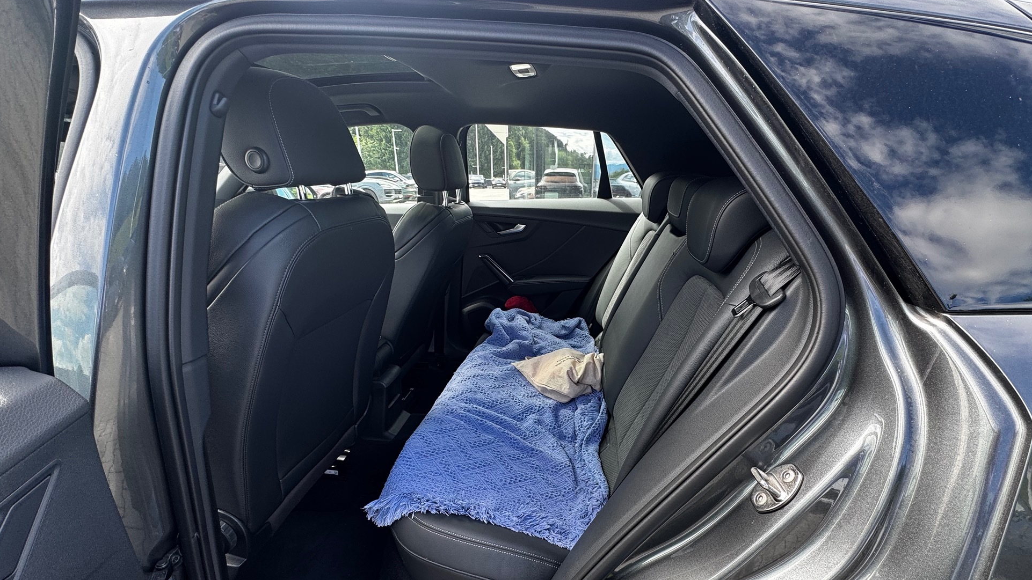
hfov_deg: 99.3
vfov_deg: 66.5
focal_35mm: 16
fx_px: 438
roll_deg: -1.4
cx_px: 540
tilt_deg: -21.5
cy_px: 347
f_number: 2.2
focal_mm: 2.22
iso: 50
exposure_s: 1/99
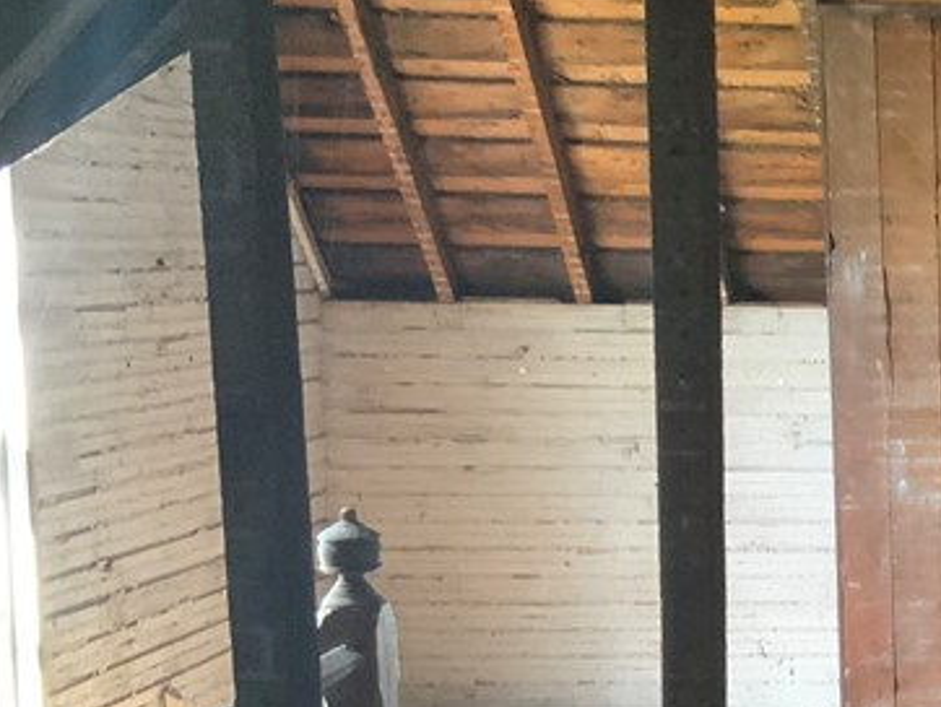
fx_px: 2231
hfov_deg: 21.0
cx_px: 1321
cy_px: 554
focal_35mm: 82
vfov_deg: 17.9
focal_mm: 3
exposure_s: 1/60
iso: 250
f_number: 1.8
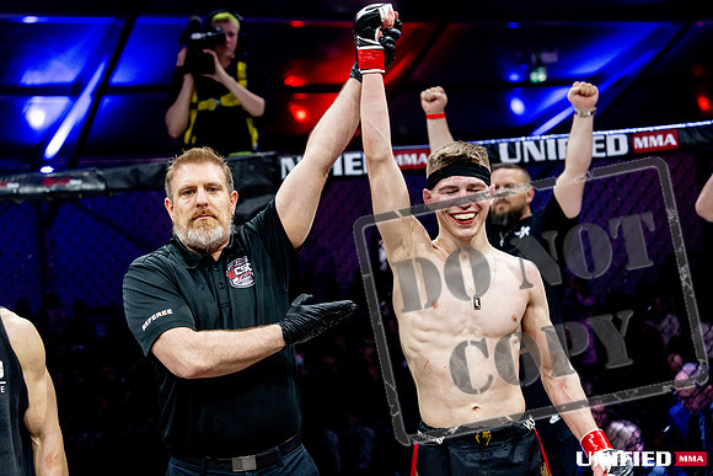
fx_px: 1288
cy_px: 238
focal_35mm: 65
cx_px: 356
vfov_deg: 20.9
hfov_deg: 31.0
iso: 3200
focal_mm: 65
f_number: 2.8
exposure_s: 1/1250
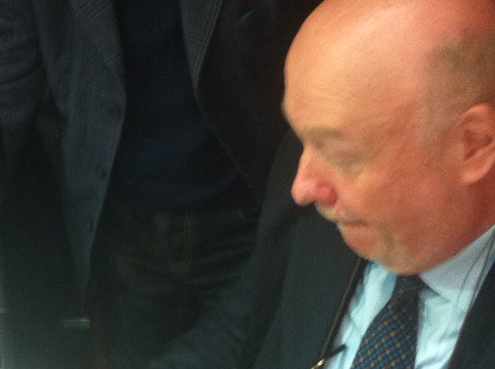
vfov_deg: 15.4
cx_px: 109
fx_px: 1356
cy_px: 282
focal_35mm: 95
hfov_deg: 20.5
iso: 250
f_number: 2.8
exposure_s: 1/15
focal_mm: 3.85
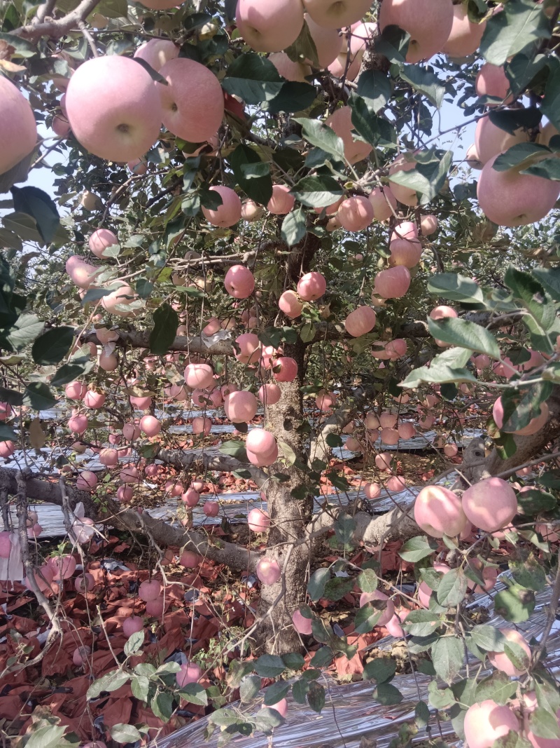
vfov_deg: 67.3
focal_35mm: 26
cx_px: 280
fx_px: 561
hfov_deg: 53.1
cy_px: 374
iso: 100
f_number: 1.8
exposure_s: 1/246
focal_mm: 3.96
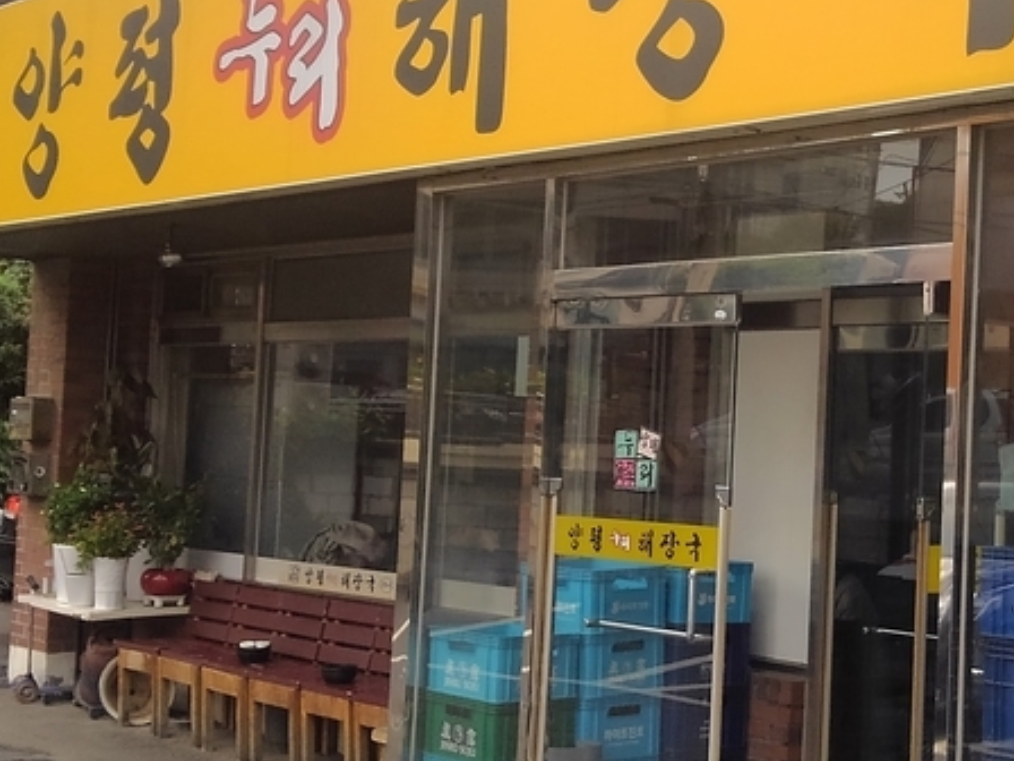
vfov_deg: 21.9
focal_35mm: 67
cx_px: 693
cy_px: 351
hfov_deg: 28.7
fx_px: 1963
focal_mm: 3.46
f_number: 2.2
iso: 200
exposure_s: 1/526
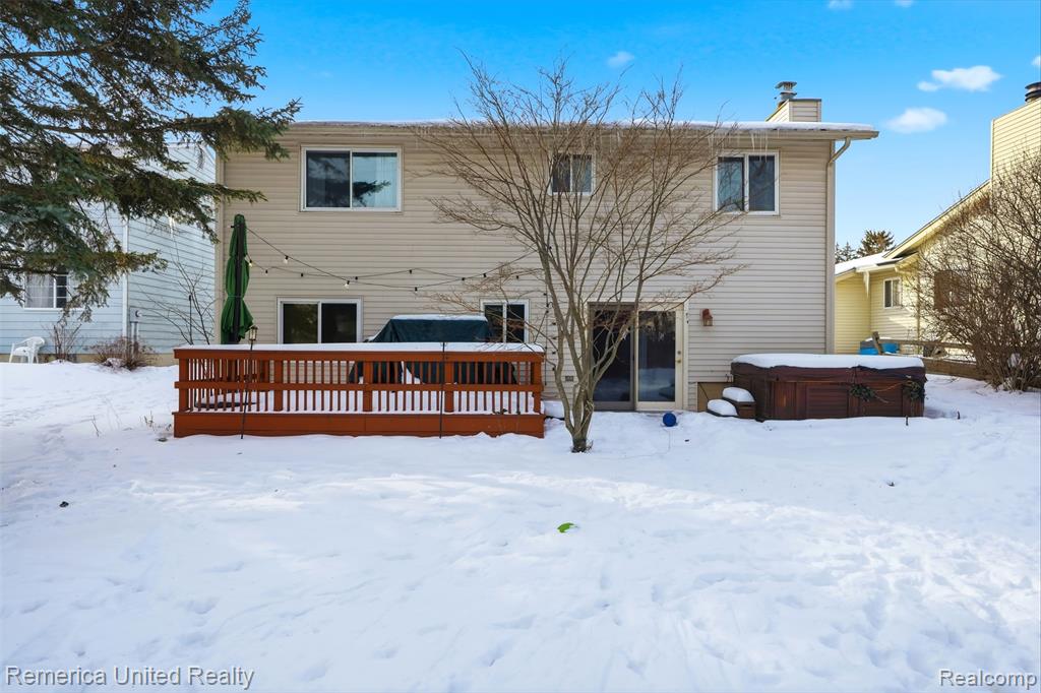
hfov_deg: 81.2
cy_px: 346
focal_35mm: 21
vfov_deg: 59.5
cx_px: 520
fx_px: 607
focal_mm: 21
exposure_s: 1/8000
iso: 400
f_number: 8
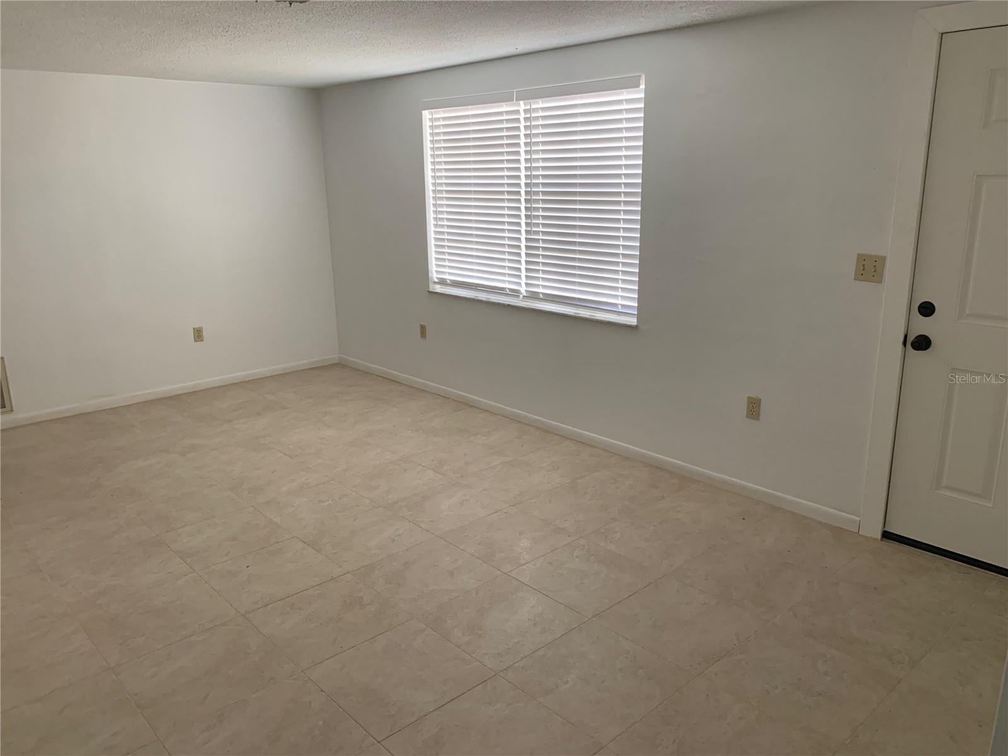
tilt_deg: -14.1
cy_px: 378
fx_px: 757
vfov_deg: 53.1
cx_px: 504
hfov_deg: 67.3
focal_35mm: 26
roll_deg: +0.3
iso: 160
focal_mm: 4.25
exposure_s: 1/60
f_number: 1.8
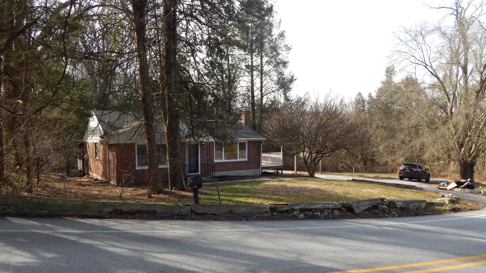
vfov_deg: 47.6
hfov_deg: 76.3
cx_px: 243
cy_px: 152
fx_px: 309
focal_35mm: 24
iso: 125
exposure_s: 1/400
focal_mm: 4
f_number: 3
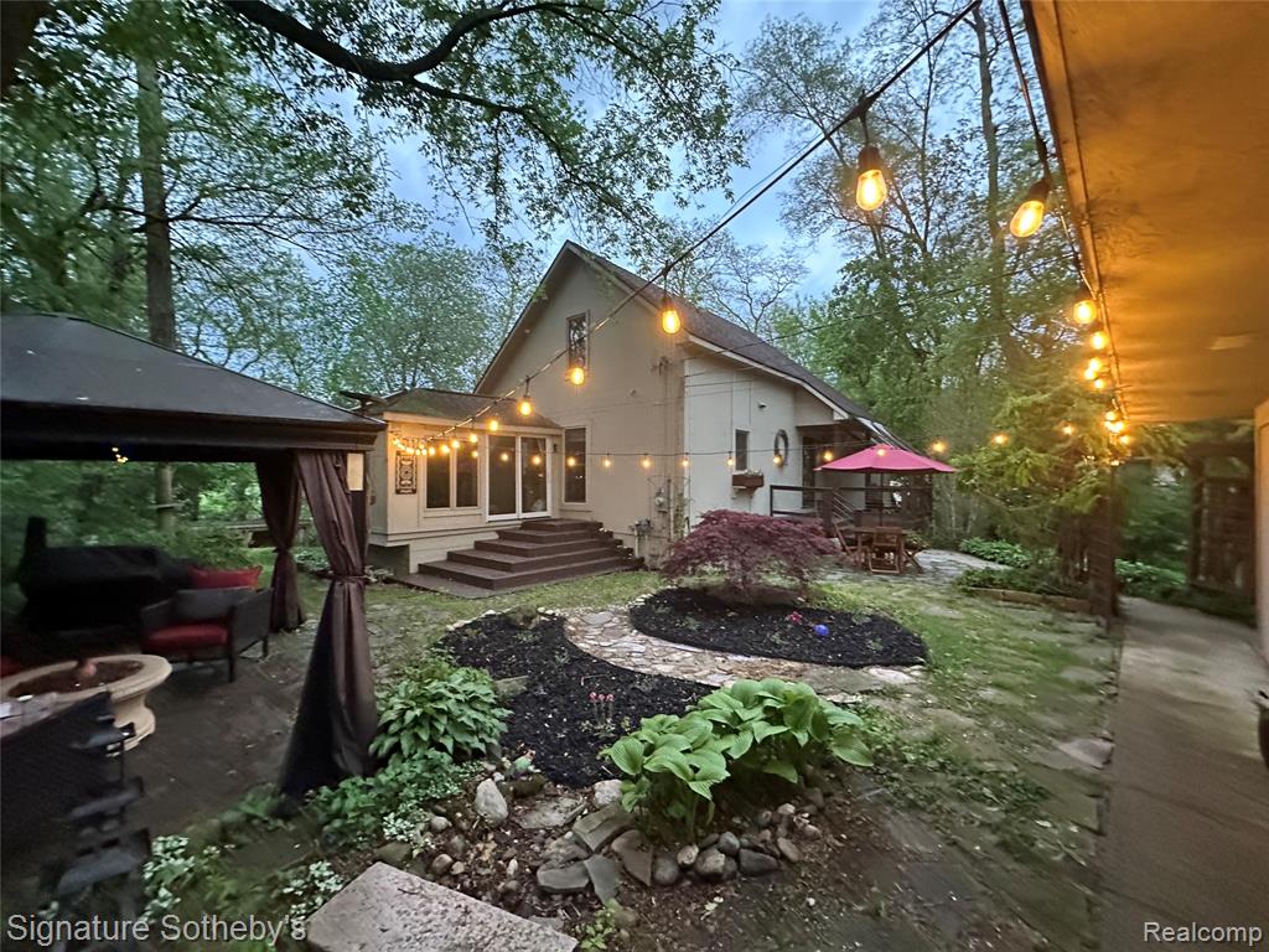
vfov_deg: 85.7
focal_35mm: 14
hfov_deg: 102.1
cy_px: 476
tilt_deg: -0.3
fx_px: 513
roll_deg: -0.7
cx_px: 634
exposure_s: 1/60
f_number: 2.2
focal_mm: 2.22
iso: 1000
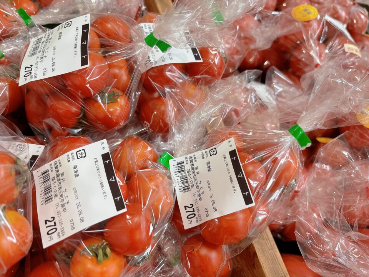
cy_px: 138
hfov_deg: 67.3
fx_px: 277
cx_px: 184
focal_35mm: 26
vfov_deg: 53.1
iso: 80
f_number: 1.6
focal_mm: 5.96
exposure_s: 1/60
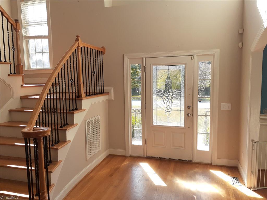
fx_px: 208
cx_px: 134
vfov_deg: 51.4
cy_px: 100
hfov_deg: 65.3
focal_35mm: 27
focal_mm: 3.6
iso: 40
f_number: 1.9
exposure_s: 1/199
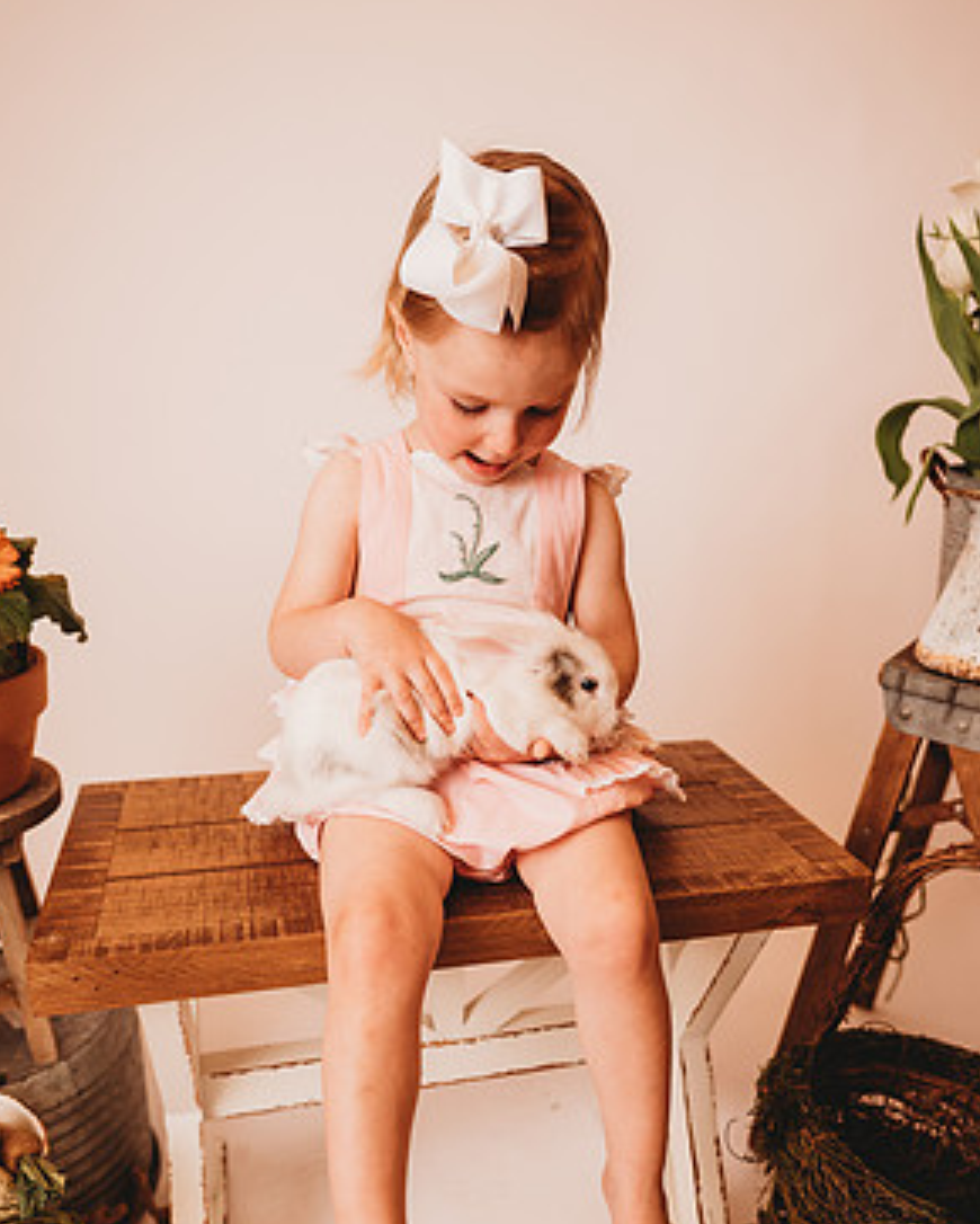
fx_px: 1014
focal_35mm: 28
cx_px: 490
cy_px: 747
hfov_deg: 51.6
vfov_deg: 61.5
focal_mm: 24
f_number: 2.5
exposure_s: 1/160
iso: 160
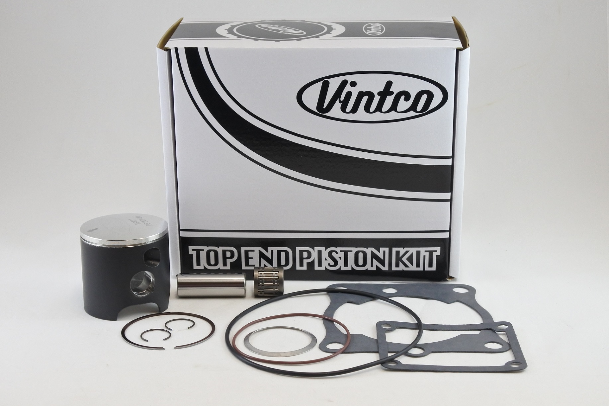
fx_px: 930
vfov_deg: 24.6
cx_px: 304
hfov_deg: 36.2
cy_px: 203
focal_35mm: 55
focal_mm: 20.6
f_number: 4.8
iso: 500
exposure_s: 1/125
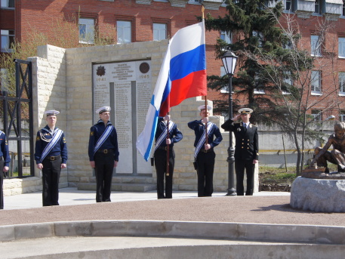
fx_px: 528
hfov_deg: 36.1
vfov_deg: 27.5
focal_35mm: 53
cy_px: 145
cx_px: 190
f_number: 11
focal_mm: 28
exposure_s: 1/200
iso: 200
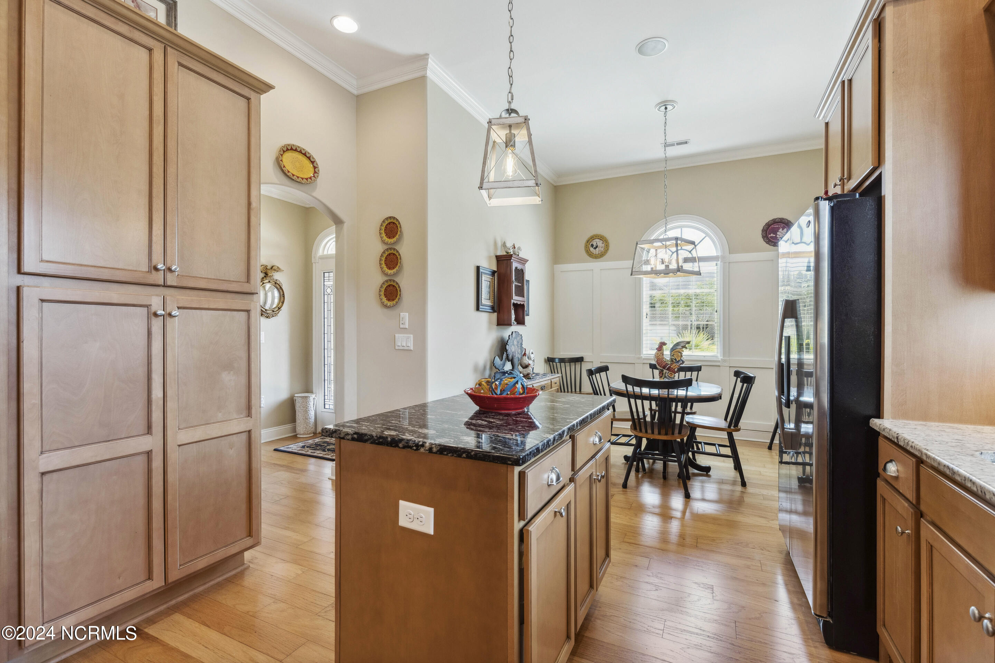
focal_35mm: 16
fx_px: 442
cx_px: 498
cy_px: 332
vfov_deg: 73.7
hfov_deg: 96.7
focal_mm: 16
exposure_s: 1/30
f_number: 6.3
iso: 640
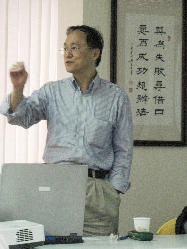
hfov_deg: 13.0
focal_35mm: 114
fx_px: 821
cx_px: 94
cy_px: 124
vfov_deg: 17.3
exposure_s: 1/100
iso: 800
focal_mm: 23.7
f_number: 5.1
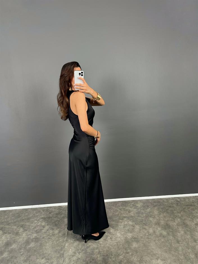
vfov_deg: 71.6
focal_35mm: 24
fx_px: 183
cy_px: 132
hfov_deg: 56.8
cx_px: 99
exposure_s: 1/121
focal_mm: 6.86
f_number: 1.78
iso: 160
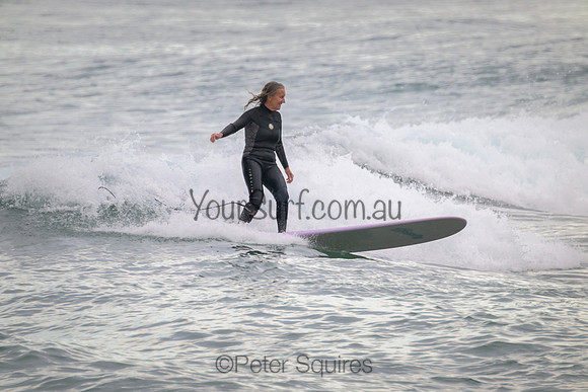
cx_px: 294
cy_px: 196
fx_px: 13069
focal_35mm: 800
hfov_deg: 2.6
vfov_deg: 1.7
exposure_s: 1/320
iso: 1800
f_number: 11
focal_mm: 800
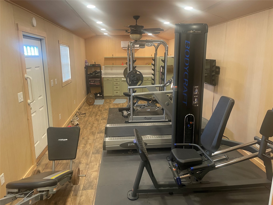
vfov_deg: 53.1
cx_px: 136
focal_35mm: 26
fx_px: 205
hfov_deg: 67.3
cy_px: 102
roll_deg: +0.5
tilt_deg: -12.7
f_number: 1.6
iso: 160
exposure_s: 1/60
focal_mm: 4.2
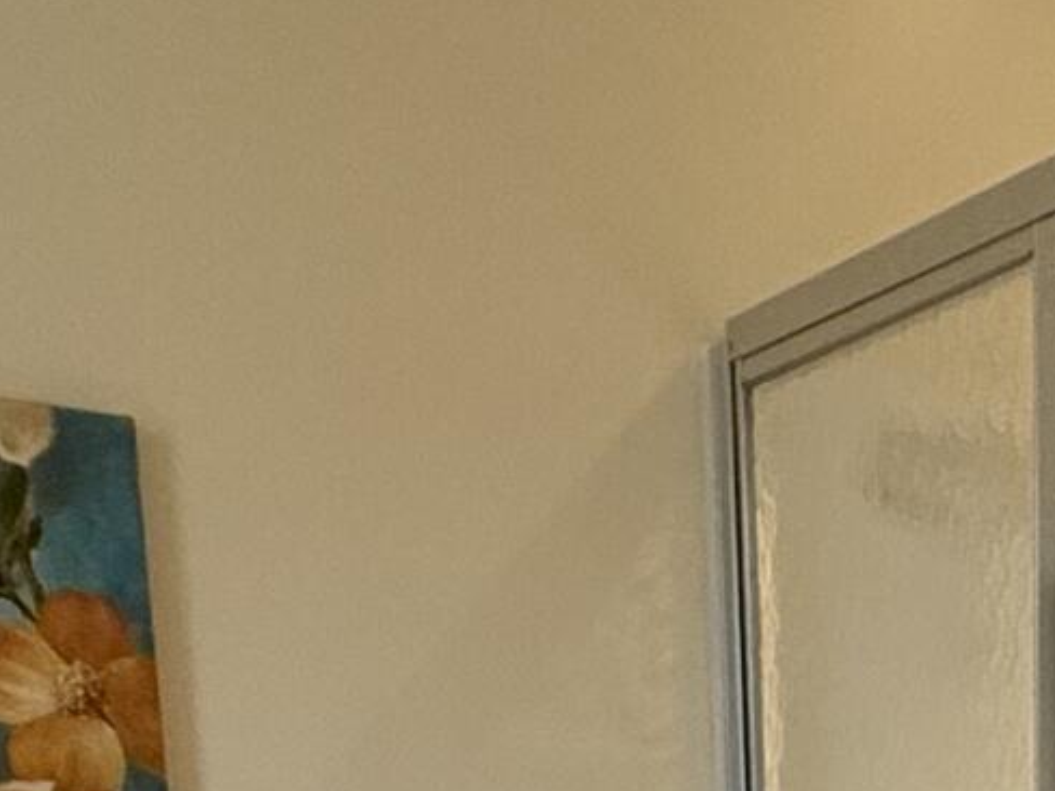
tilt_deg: -15.7
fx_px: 2621
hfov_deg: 21.4
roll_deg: -0.5
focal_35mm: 86
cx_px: 1200
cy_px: 1796
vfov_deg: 13.4
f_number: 2.2
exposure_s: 1/120
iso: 320
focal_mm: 2.22
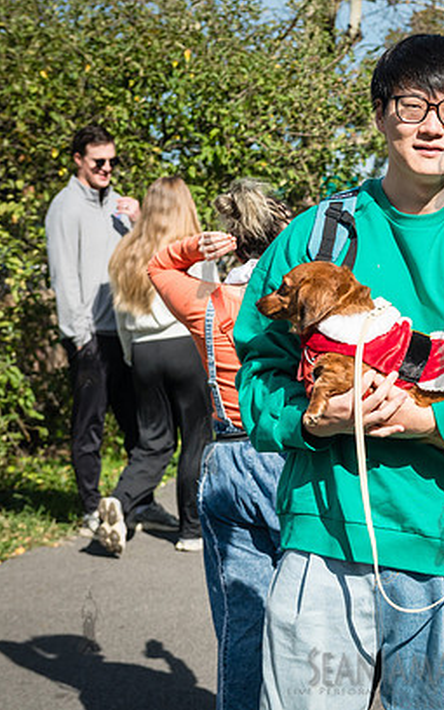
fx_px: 1684
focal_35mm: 87
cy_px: 367
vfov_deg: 23.8
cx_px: 537
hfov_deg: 14.5
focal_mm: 50
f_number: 5
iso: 1000
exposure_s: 1/5000
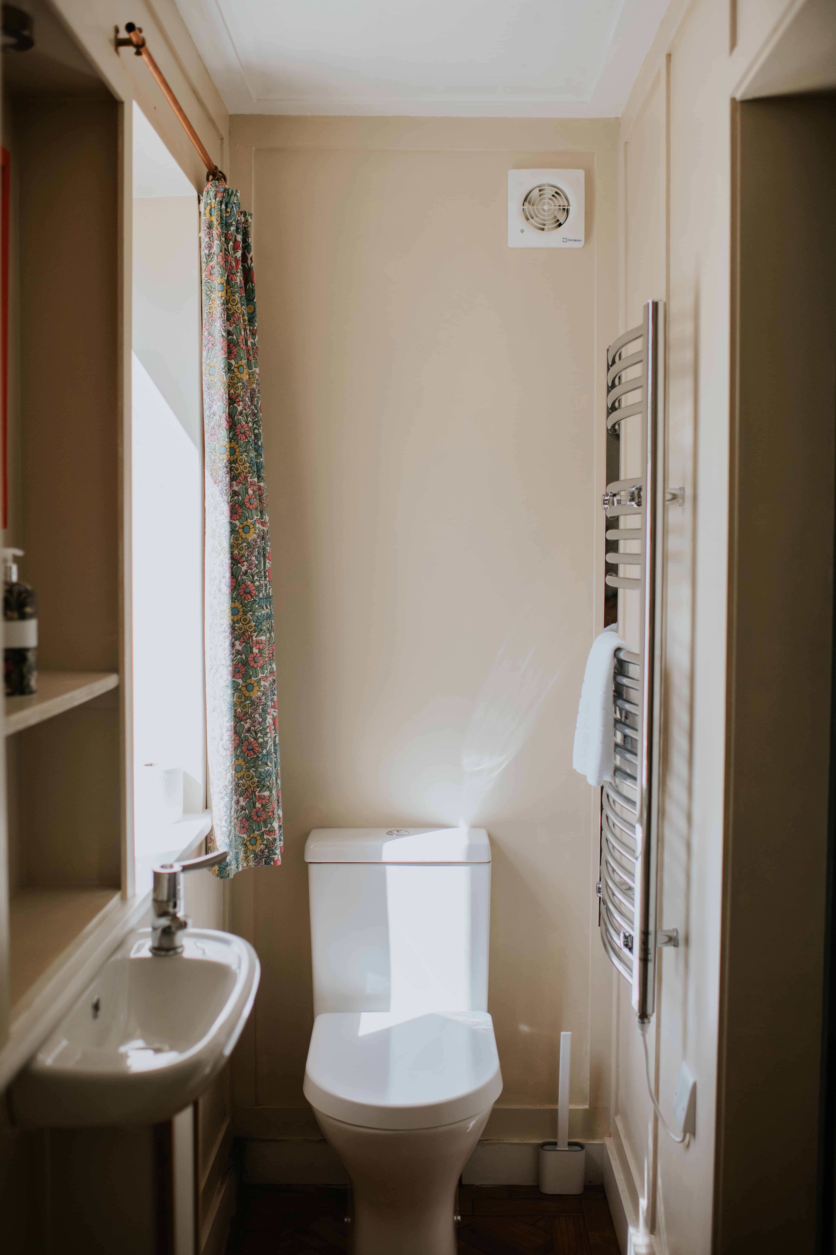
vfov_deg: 54.4
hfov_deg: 37.9
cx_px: 418
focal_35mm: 35
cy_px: 628
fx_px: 1219
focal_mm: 35
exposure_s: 1/1600
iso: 320
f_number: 2.5
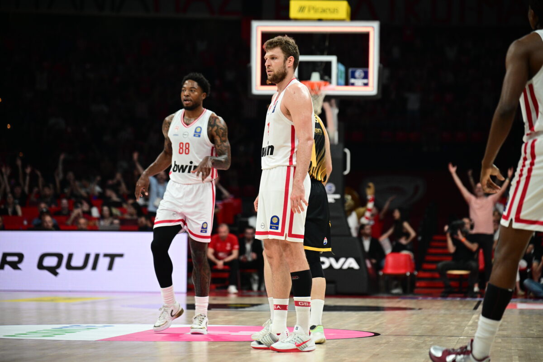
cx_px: 272
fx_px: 1976
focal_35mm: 131
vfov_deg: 10.5
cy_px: 181
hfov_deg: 15.6
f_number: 3.2
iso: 1600
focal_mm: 131
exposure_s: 1/800
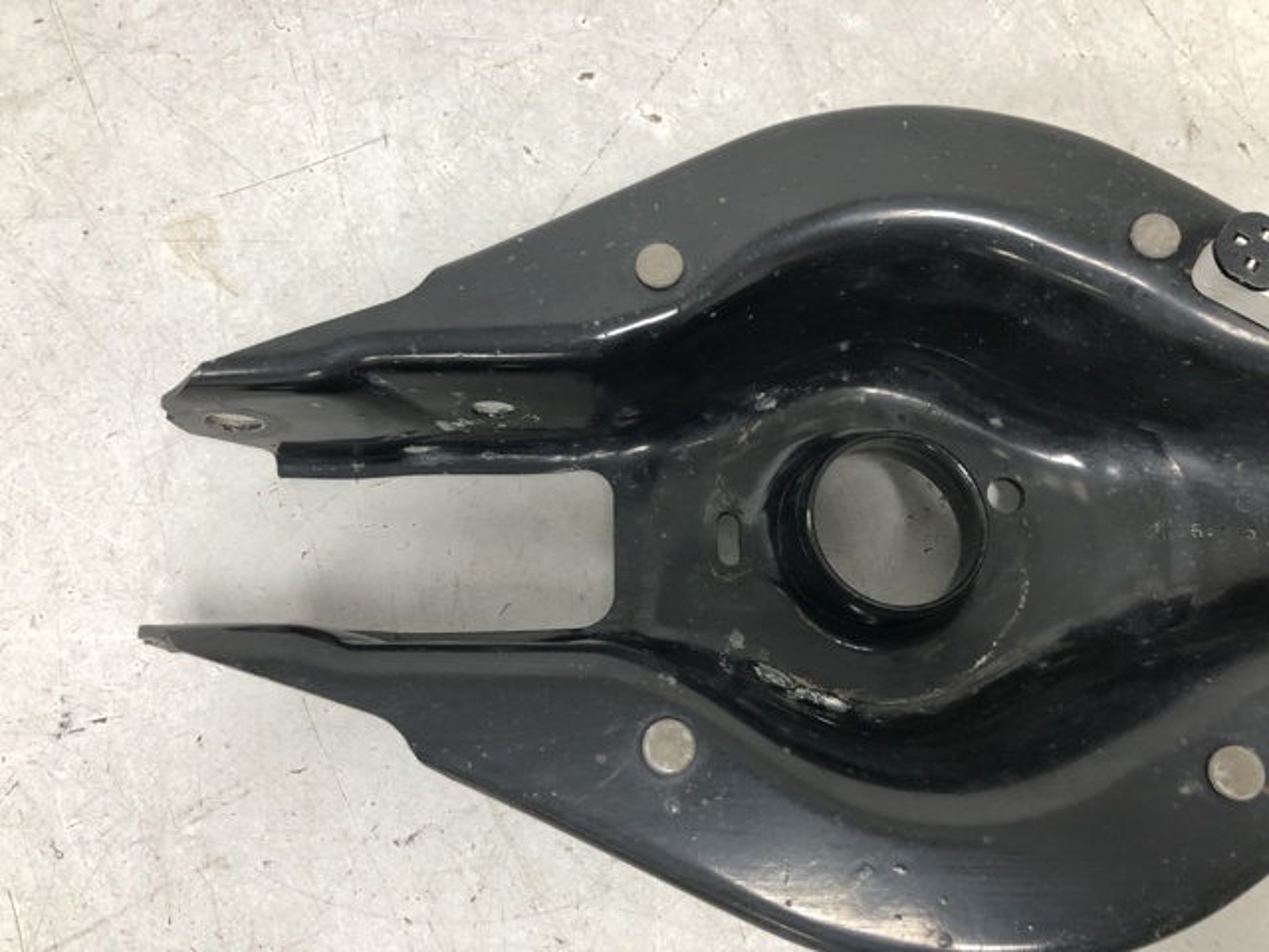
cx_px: 634
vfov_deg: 49.7
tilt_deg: -75.9
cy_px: 476
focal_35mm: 28
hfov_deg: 63.4
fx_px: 1026
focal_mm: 4
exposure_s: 1/17
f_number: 1.8
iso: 50
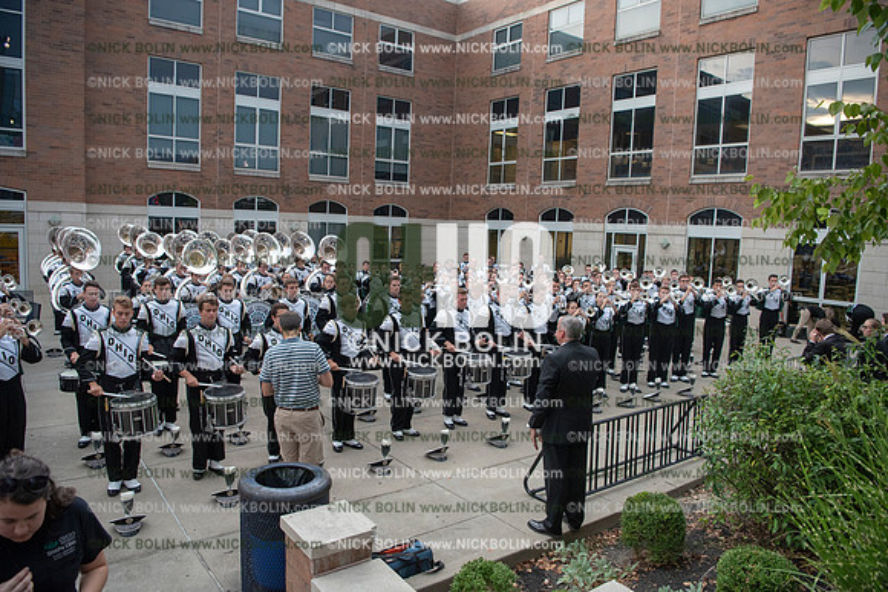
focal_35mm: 24
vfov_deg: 53.2
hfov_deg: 73.7
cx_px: 444
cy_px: 296
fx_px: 592
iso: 1600
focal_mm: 24
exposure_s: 1/800
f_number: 3.5
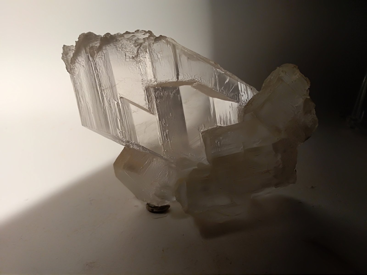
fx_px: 276
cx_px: 184
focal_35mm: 26
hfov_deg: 67.3
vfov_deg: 53.1
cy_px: 138
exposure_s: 1/50
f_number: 2
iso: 140
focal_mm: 3.54
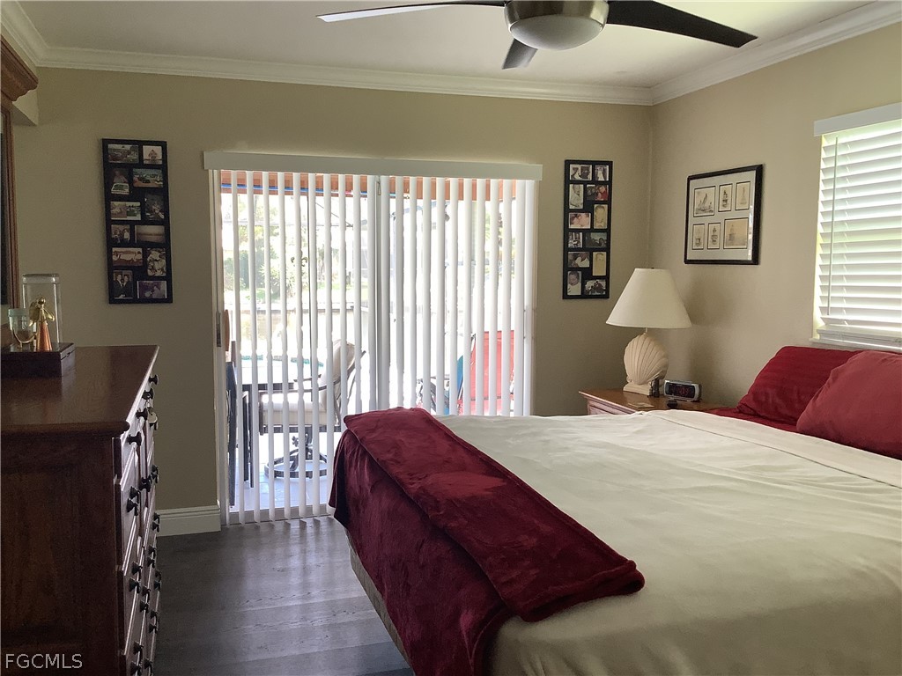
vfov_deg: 45.4
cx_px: 451
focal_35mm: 31
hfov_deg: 58.4
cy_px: 338
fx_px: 808
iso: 64
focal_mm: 3.3
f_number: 2.4
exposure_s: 1/60
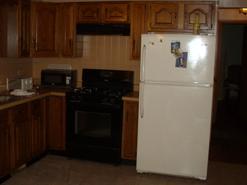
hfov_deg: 37.4
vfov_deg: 28.6
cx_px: 101
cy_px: 94
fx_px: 364
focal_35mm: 51
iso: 200
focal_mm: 6.3
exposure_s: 1/60
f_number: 2.9
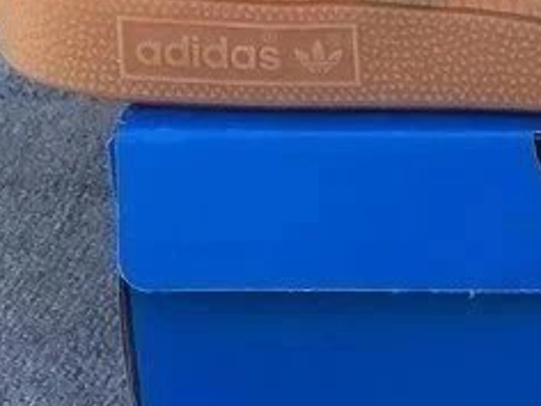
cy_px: 61
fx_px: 1844
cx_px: 653
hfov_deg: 16.0
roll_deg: -0.1
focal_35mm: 118
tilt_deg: -20.1
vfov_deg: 12.5
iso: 25
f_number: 2.4
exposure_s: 1/294
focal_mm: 3.3
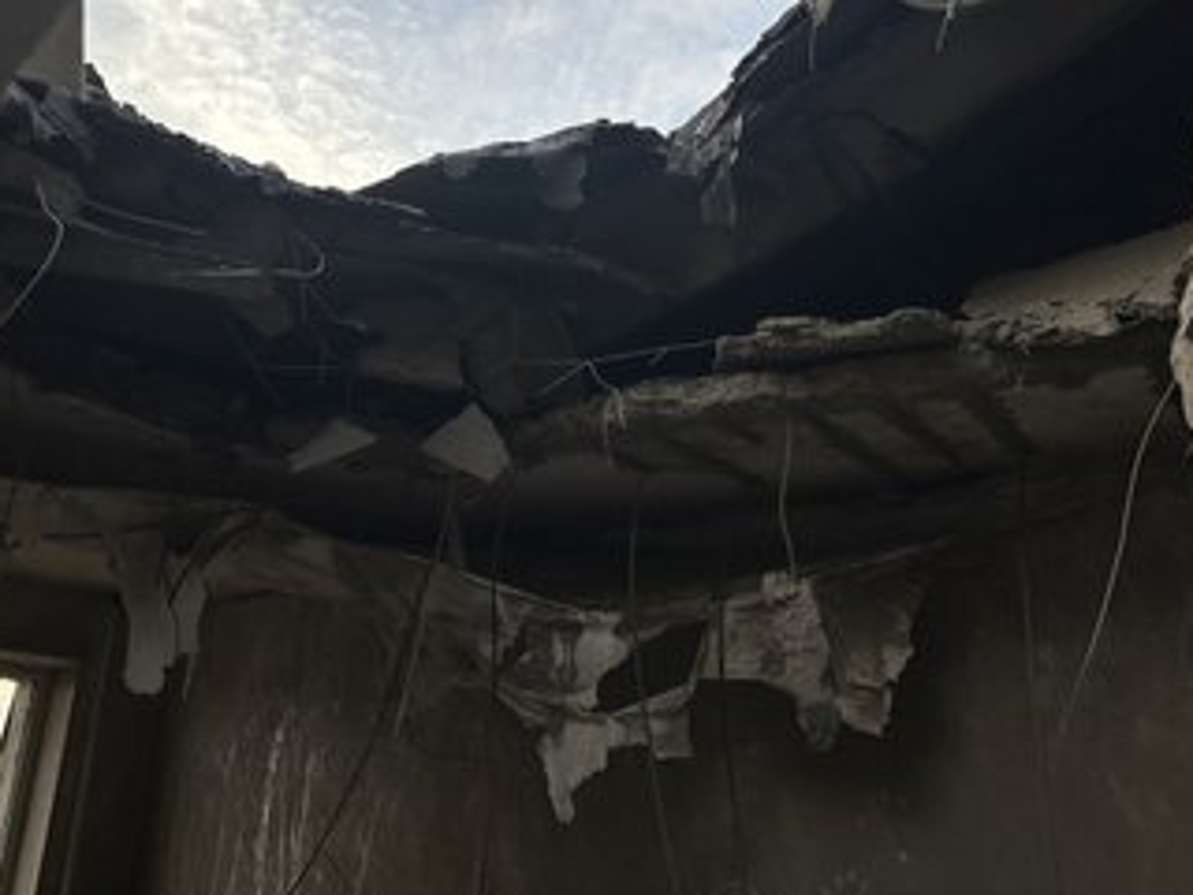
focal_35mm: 30
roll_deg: -1.0
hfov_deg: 60.0
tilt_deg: +21.9
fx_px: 1034
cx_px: 608
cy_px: 377
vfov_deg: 46.6
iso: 80
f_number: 1.78
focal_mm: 6.86
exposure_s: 1/1495
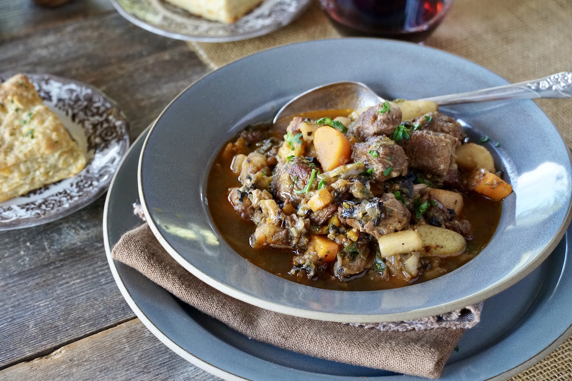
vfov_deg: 18.9
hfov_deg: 28.1
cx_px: 286
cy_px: 190
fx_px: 1144
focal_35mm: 72
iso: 2000
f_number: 5
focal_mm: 48
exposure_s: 1/160
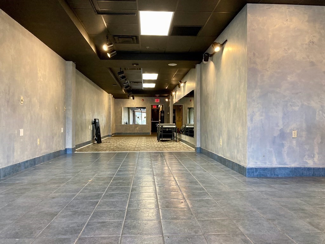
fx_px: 263
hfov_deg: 63.4
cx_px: 162
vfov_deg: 49.7
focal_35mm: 28
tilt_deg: -0.6
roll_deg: -1.0
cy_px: 122
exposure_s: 1/60
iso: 200
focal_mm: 3.99
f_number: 1.8
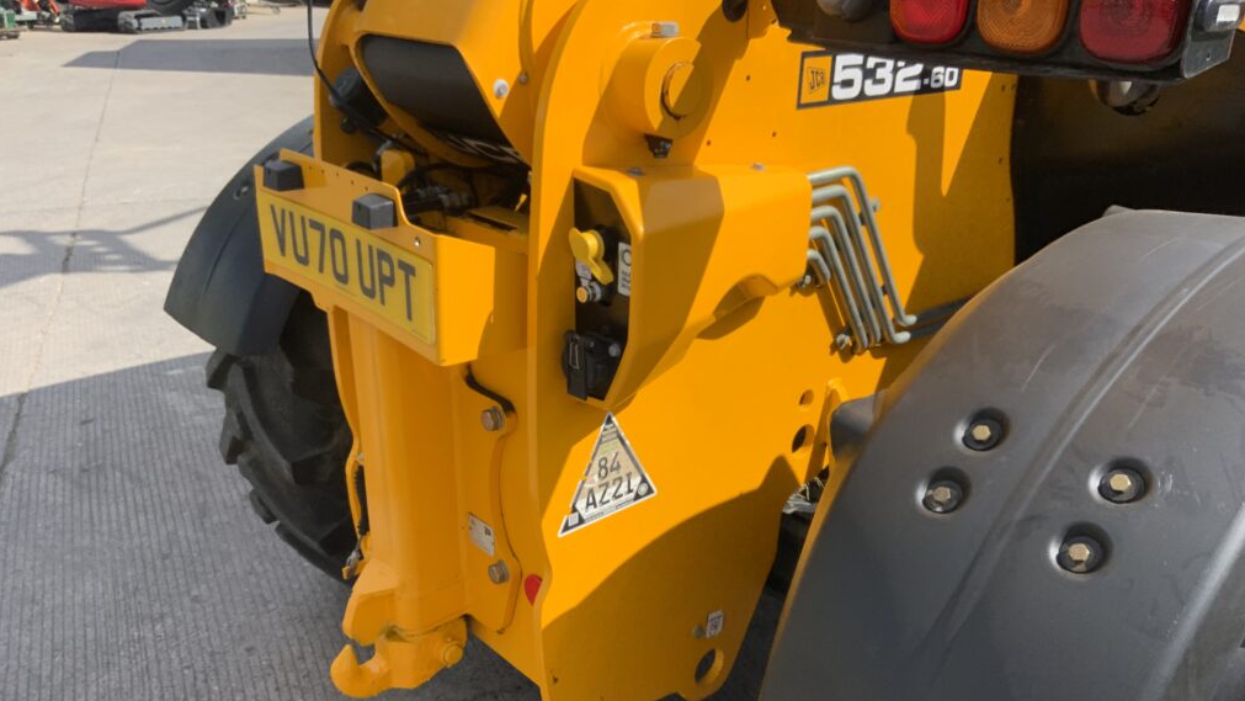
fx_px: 1057
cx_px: 616
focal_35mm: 32
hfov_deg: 61.0
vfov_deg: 36.5
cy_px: 432
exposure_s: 1/1626
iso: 16
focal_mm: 3
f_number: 1.8
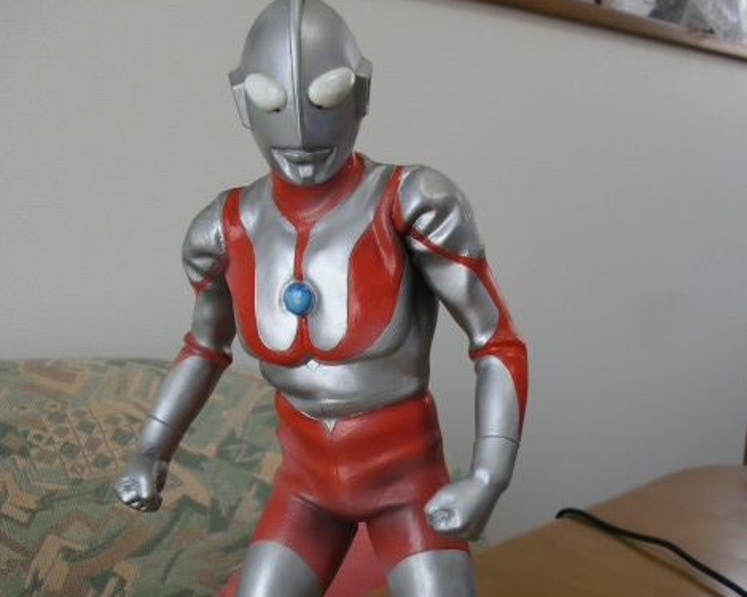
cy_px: 436
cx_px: 371
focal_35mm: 48
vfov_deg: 31.0
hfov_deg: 38.8
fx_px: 1061
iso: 80
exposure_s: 1/60
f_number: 2.8
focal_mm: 6.3
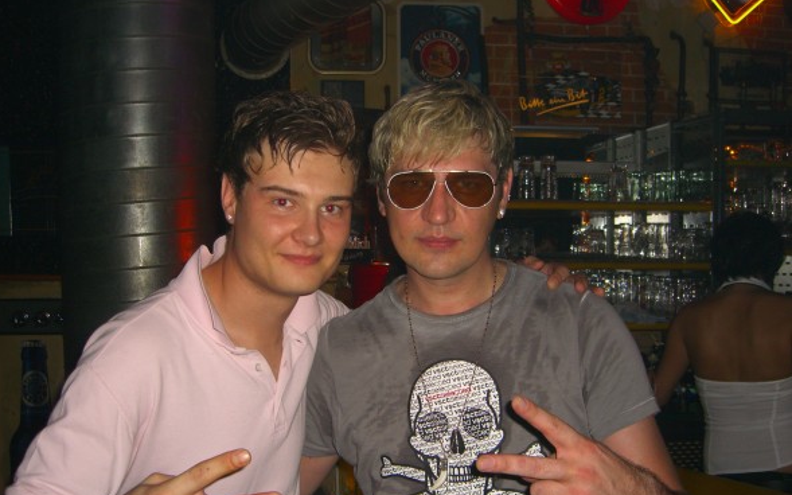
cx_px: 391
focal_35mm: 41
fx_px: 885
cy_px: 276
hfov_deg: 48.2
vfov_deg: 31.2
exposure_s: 1/60
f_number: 2.8
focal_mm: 7.9
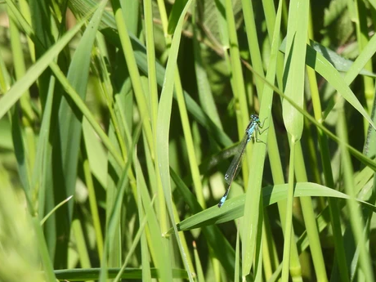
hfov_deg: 1.8
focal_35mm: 1113
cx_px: 239
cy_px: 142
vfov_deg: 1.3
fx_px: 12089
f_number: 6.3
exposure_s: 1/250
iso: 100
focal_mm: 143
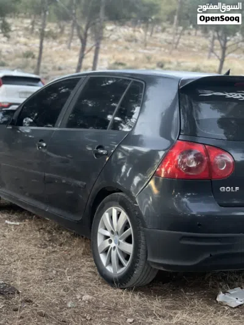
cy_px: 162
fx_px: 601
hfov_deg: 22.9
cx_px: 122
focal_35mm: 64
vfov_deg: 30.3
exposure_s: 1/15
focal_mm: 7.5
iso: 500
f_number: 2.2
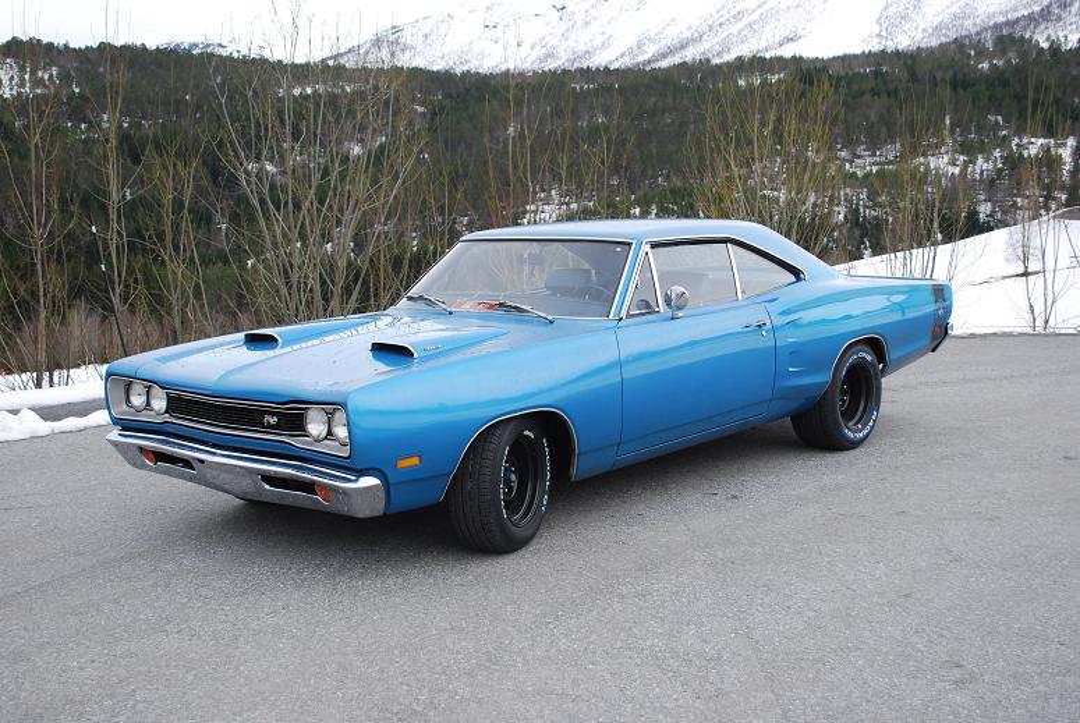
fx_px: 1307
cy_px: 362
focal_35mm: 44
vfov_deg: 30.9
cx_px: 540
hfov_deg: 44.9
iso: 160
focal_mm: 29
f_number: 5.6
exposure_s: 1/125
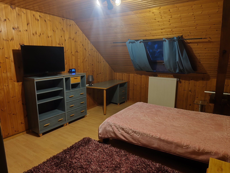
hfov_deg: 73.9
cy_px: 86
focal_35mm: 23
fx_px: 153
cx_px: 115
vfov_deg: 58.9
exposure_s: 1/25
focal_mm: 6.19
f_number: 1.65
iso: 2500
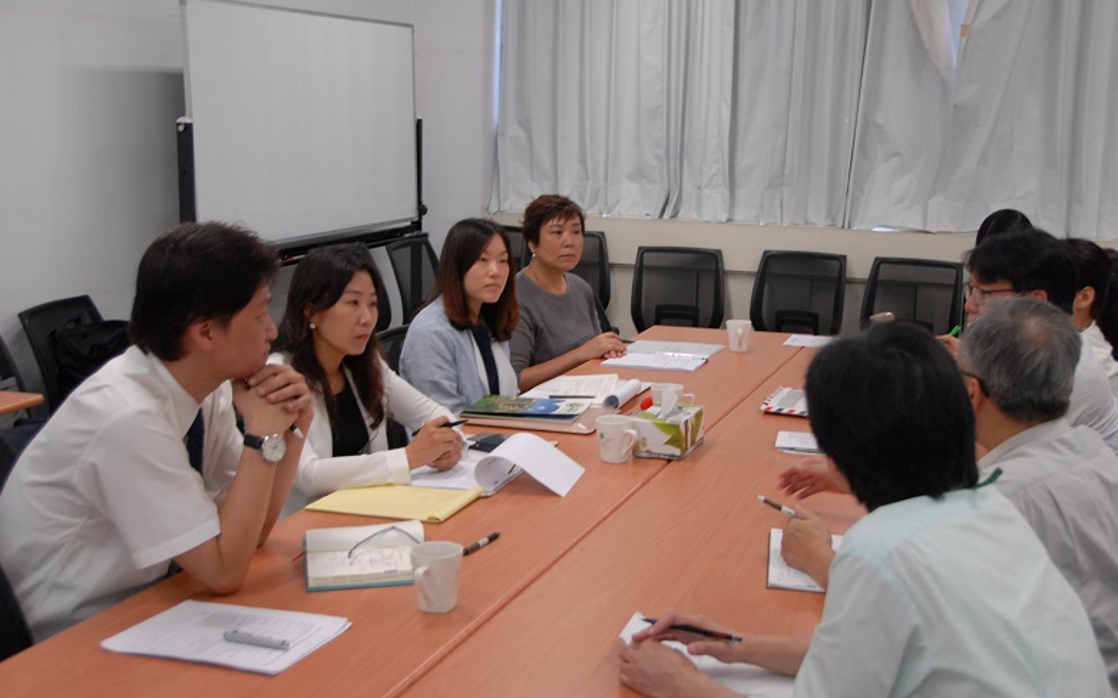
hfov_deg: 45.3
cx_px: 563
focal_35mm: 44
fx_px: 1340
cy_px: 316
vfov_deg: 29.2
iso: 400
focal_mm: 28
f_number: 4
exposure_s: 1/60
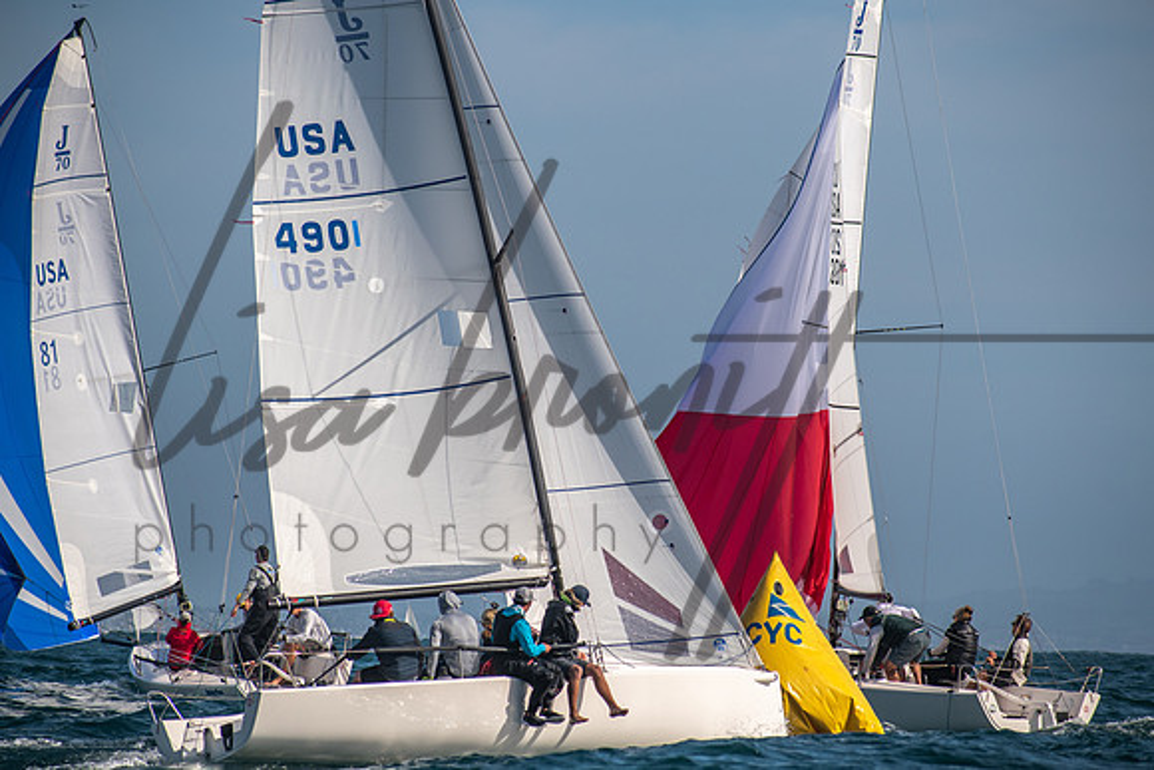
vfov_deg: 5.3
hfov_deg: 8.0
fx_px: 8243
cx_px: 612
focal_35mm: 257
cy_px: 382
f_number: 6.3
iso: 200
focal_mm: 155
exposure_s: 1/2000
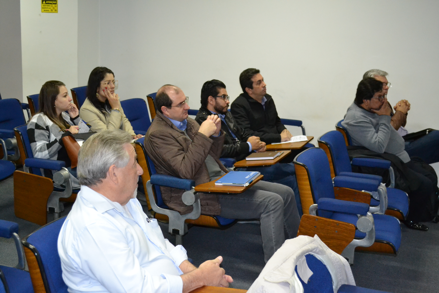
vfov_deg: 28.1
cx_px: 220
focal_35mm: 48
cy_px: 146
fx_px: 585
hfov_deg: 41.1
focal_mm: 32
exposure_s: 1/60
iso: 2800
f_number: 4.8
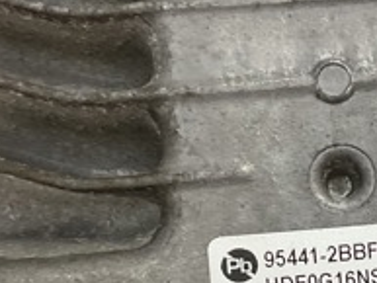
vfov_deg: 15.2
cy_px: 266
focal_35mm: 96
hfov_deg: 19.9
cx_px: 359
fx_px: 1046
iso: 160
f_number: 1.8
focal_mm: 3
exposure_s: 1/50
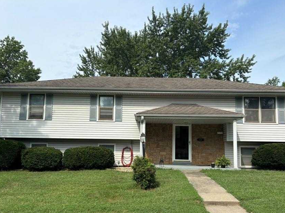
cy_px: 127
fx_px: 263
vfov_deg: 43.9
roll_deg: -0.5
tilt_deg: +5.8
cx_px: 145
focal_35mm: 32
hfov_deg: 56.8
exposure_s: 1/2571
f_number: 1.6
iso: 50
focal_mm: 5.96
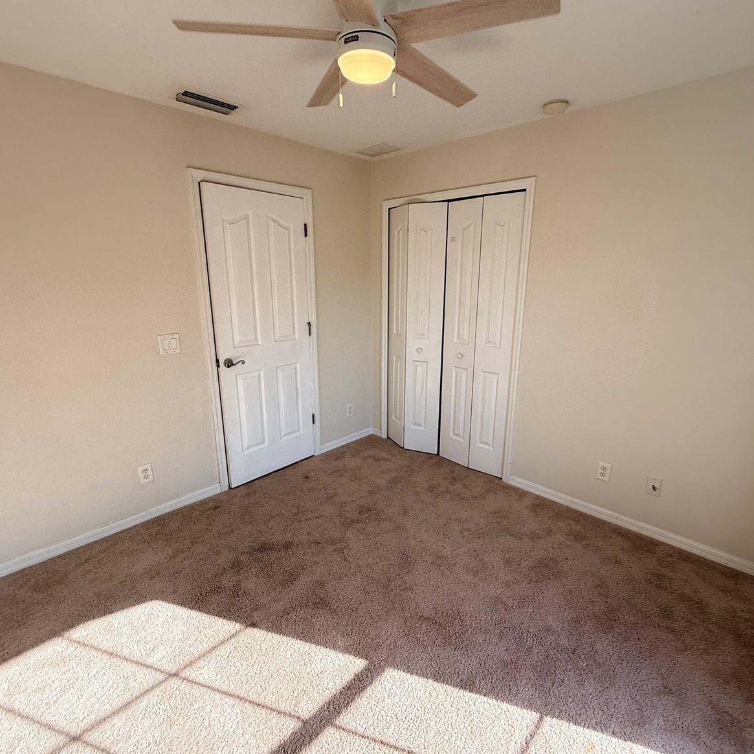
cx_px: 384
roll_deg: -0.3
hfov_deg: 84.0
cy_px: 378
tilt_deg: -14.3
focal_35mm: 17
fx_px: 419
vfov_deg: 84.0
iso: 50
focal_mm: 2.22
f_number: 2.2
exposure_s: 1/370
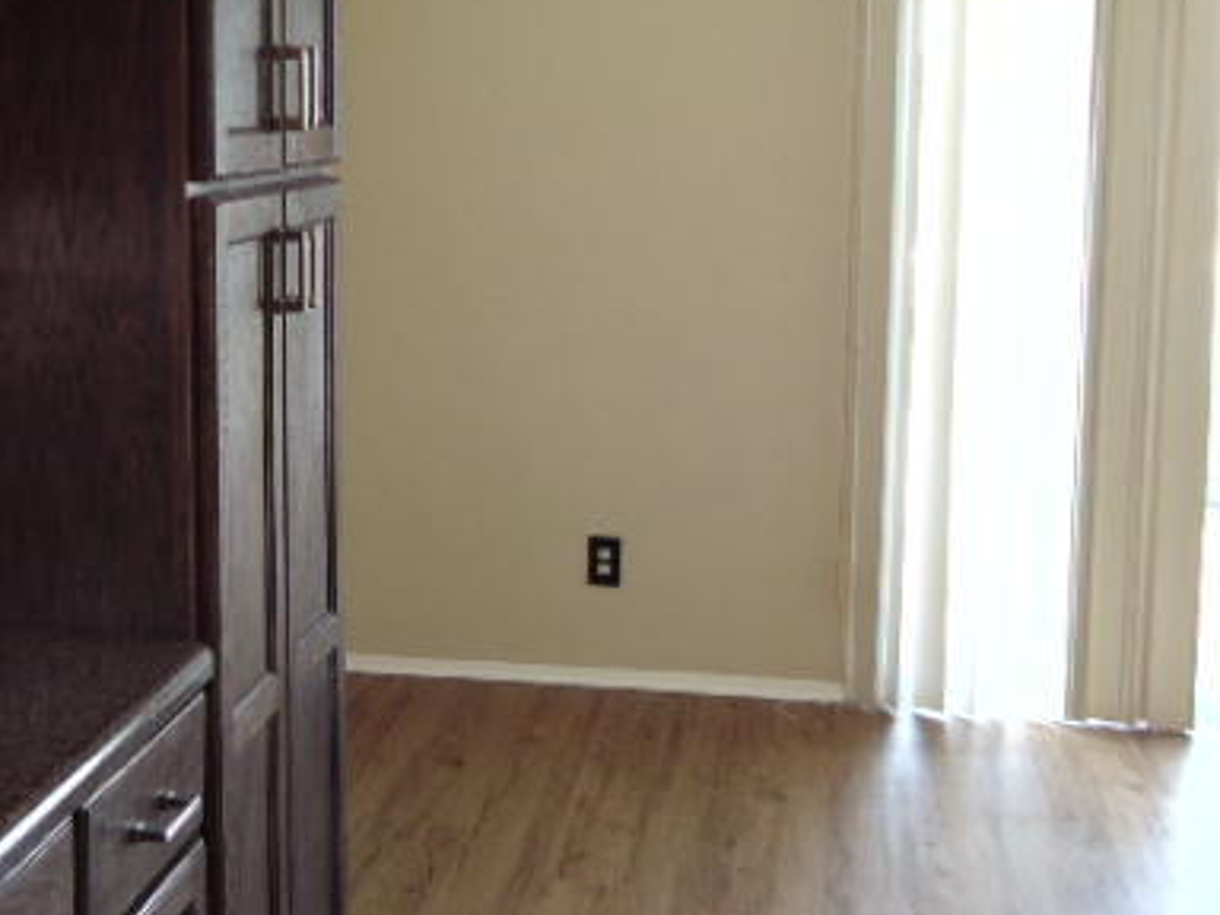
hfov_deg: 34.8
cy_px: 359
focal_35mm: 55
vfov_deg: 26.5
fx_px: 1938
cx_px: 458
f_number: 3.2
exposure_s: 1/30
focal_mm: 5.8
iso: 100
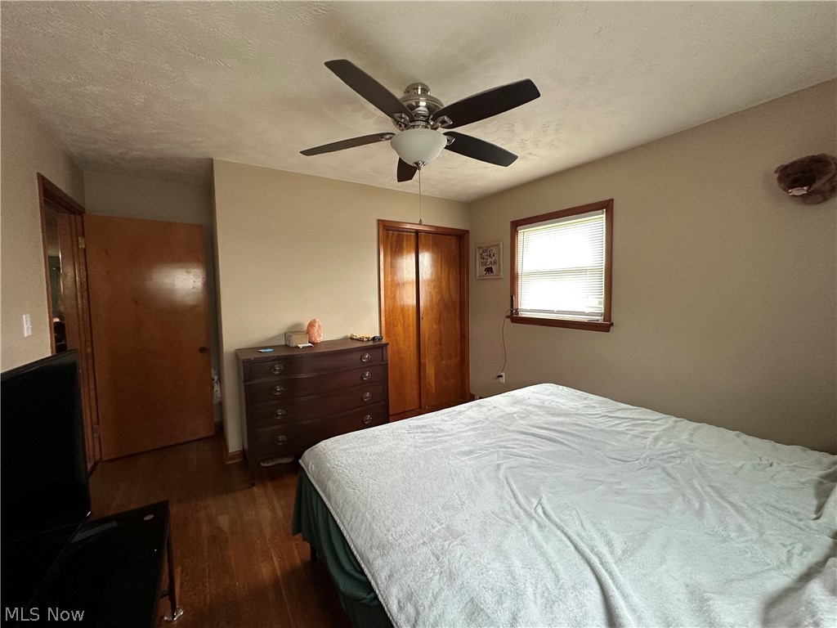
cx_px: 418
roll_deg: +1.1
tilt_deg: -3.8
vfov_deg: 85.7
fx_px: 339
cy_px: 314
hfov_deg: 102.1
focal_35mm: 14
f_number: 2.2
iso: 320
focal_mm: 2.22
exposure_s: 1/64
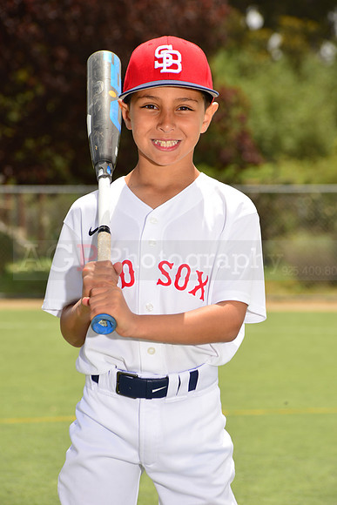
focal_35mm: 185
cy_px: 252
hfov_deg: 7.4
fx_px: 2596
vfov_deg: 11.1
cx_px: 168
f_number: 11
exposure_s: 1/200
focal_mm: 185
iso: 125
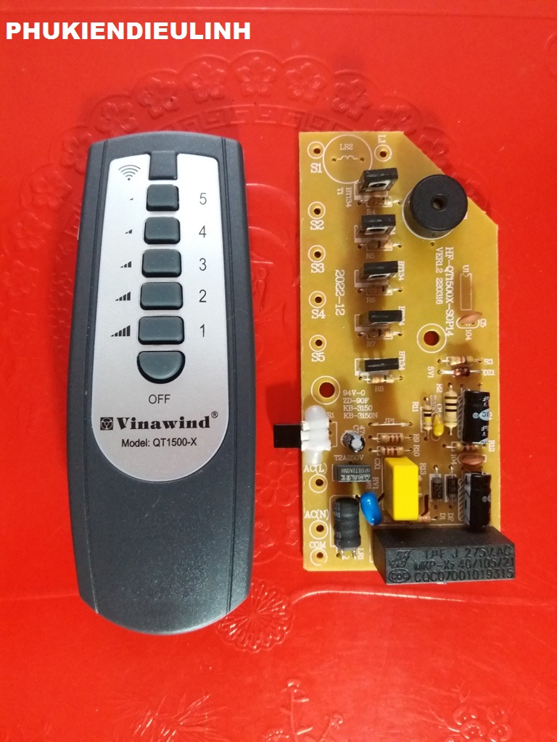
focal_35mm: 27
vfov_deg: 65.3
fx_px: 579
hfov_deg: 51.4
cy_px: 371
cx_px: 278
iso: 320
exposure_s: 1/9
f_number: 1.9
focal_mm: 3.7
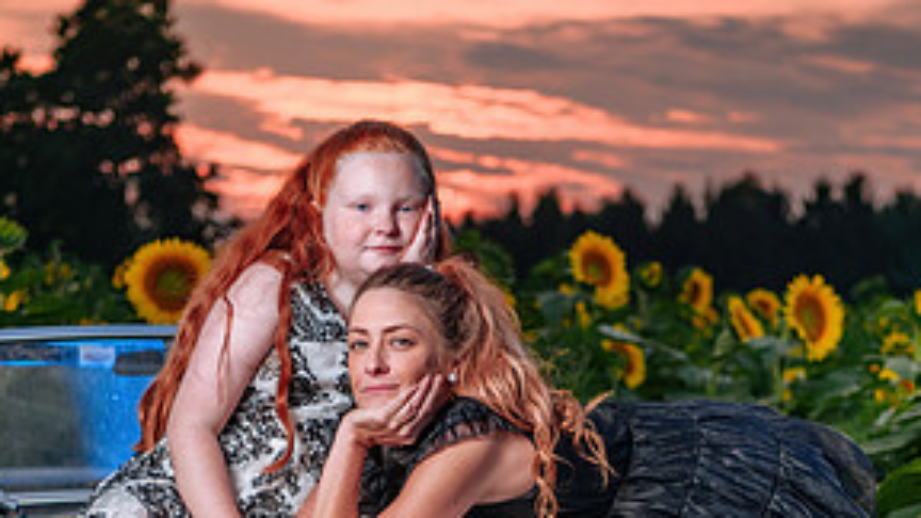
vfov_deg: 10.0
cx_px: 490
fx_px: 2931
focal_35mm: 120
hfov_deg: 17.9
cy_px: 623
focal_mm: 50
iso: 64
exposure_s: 1/125
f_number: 3.2
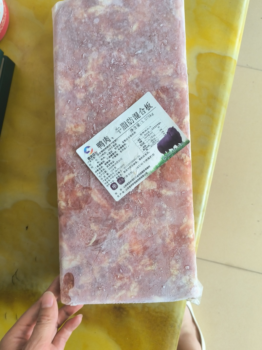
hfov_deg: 51.3
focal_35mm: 27
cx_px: 131
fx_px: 273
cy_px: 175
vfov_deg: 65.3
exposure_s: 1/50
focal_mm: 5.52
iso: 586
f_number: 1.9
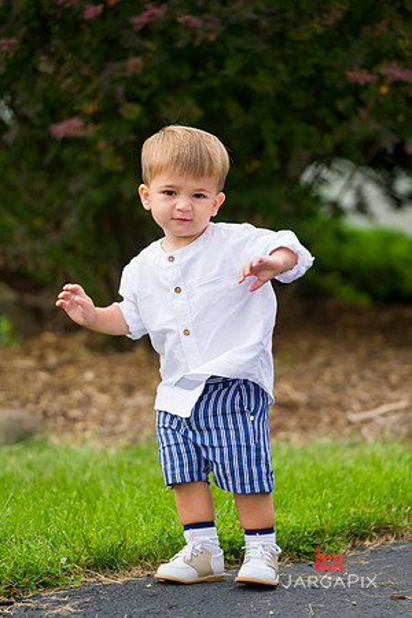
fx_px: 3433
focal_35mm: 200
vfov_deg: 10.3
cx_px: 206
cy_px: 309
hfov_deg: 6.9
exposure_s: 1/640
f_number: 4
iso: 200
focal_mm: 200
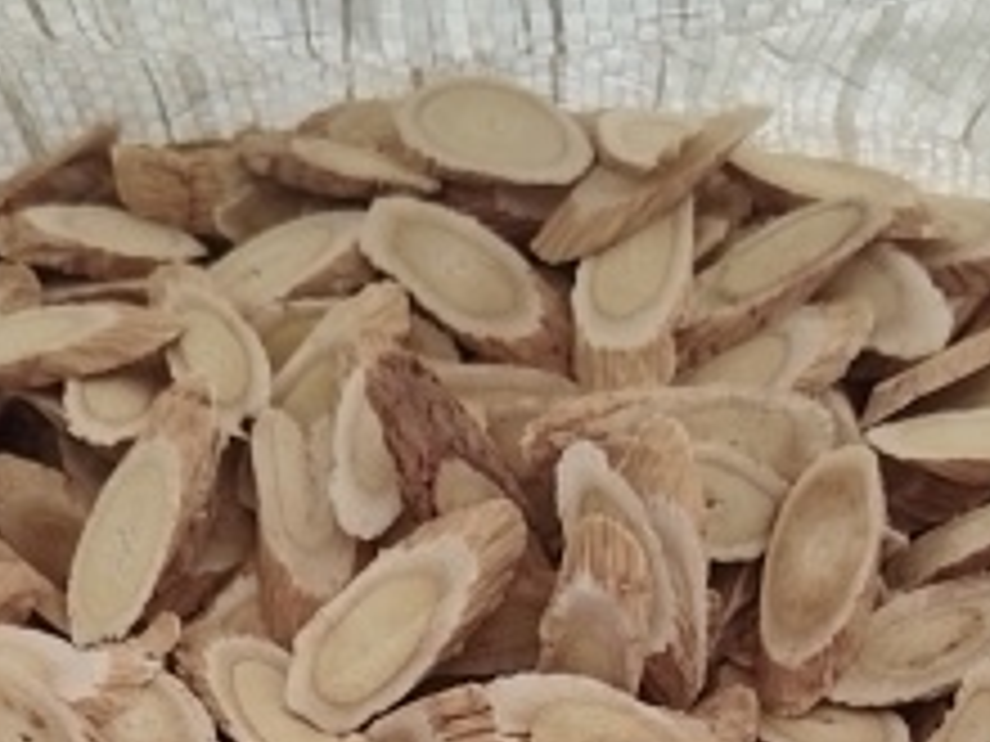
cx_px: 549
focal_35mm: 98
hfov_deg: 20.0
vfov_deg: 13.5
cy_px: 1336
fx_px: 2803
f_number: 1.9
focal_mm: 4.95
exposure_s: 1/50
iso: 849
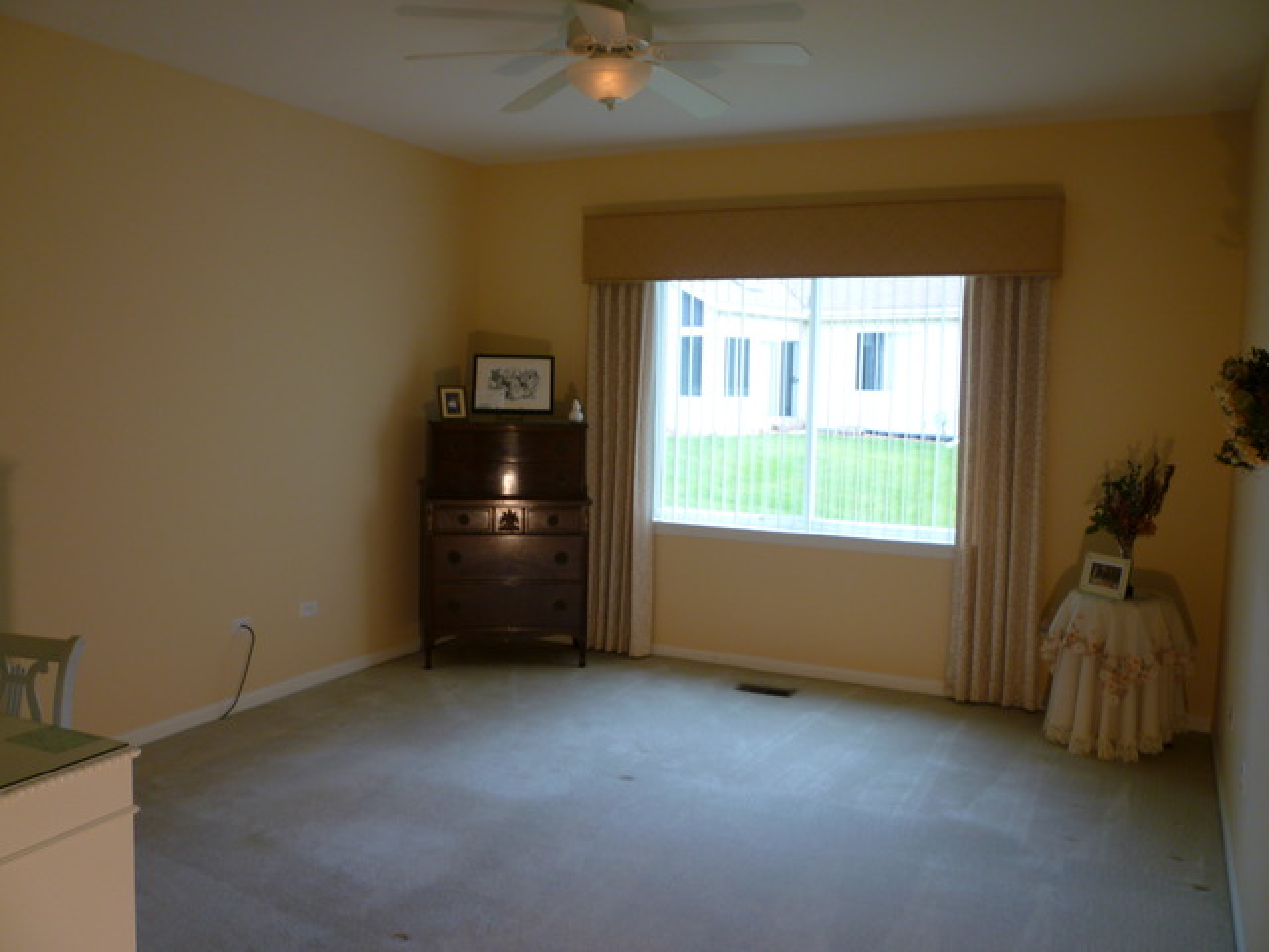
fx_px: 1063
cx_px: 634
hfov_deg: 61.7
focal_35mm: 29
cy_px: 476
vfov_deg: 48.2
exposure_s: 1/40
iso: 80
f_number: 3.3
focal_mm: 5.2
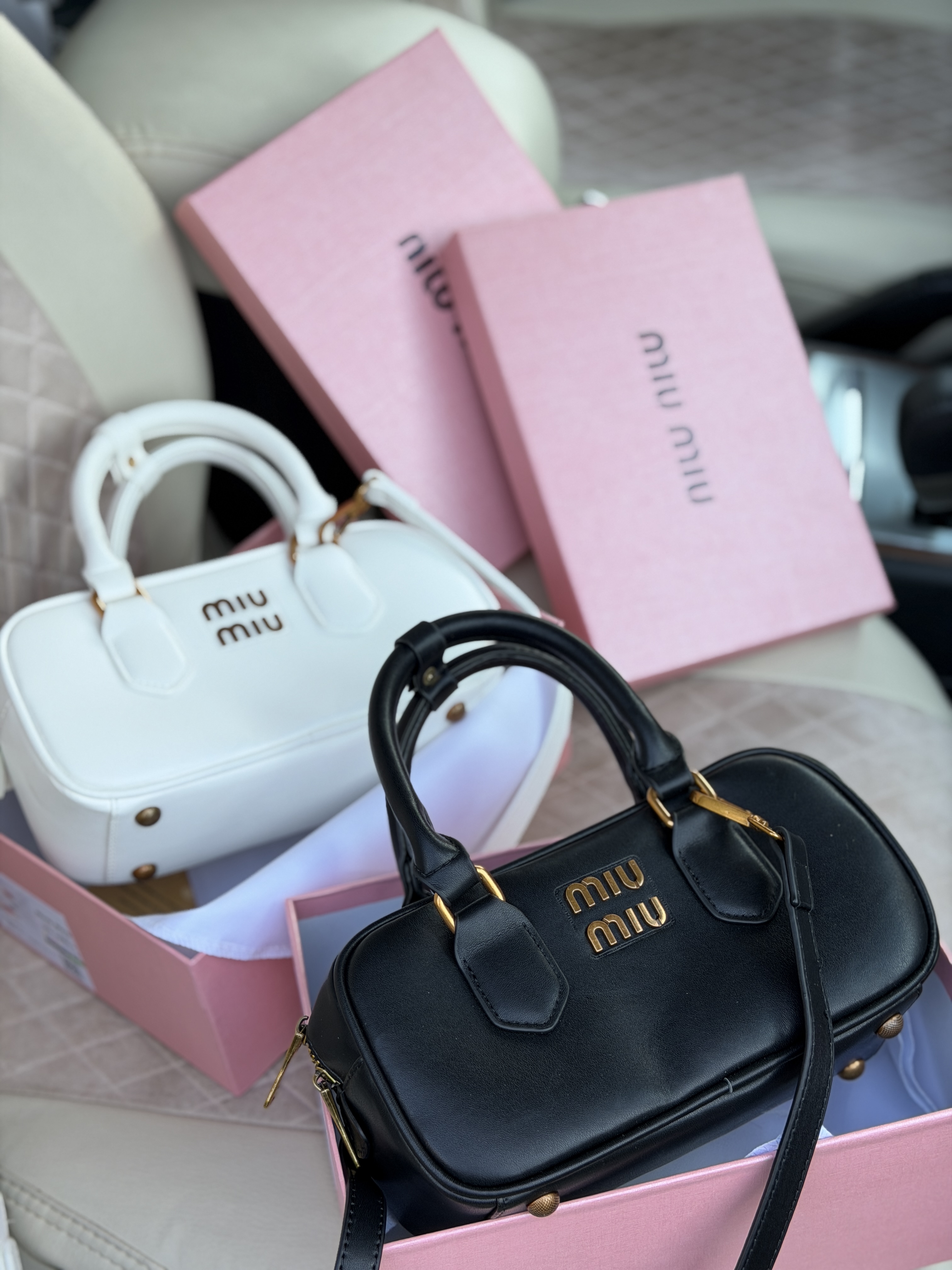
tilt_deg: -45.2
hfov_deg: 30.3
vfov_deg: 39.7
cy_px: 635
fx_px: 1760
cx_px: 476
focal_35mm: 48
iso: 64
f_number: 1.78
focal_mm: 6.76
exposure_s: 1/174
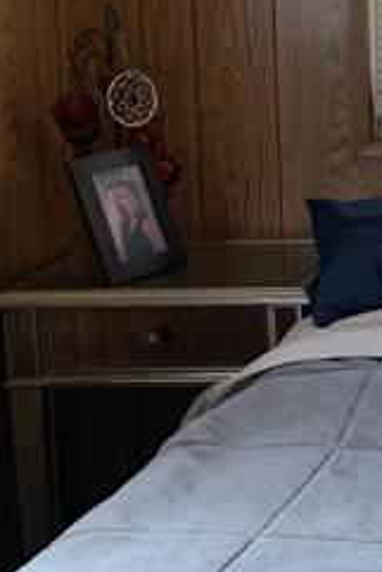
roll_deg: -2.2
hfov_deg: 10.0
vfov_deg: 17.5
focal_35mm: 115
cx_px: 1004
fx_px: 1828
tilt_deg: -4.2
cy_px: 66
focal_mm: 4.25
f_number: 1.8
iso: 80
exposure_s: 1/60
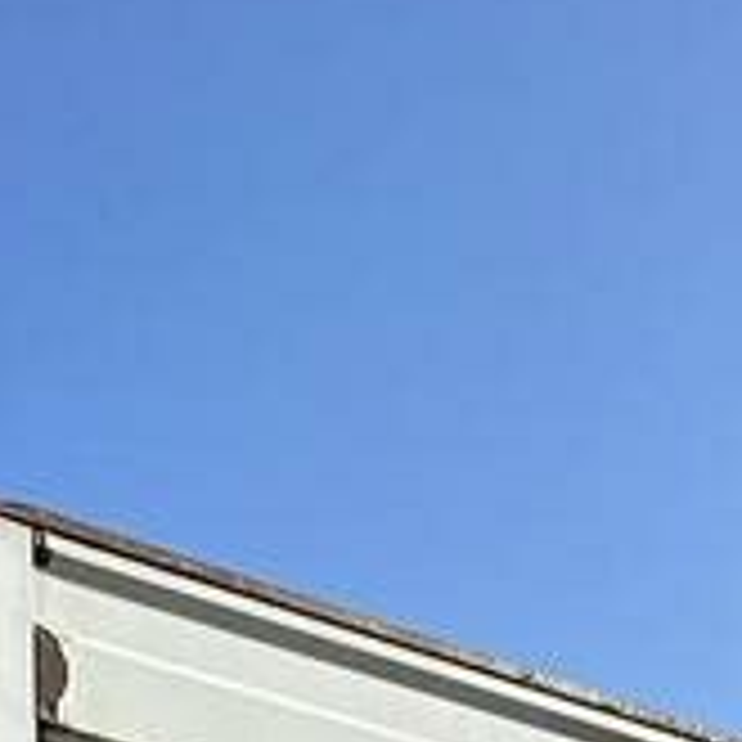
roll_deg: +0.0
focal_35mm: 115
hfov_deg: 14.8
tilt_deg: -1.9
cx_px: -45
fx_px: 2789
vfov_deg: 11.9
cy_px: 1839
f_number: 1.78
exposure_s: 1/3717
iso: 80
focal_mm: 6.86
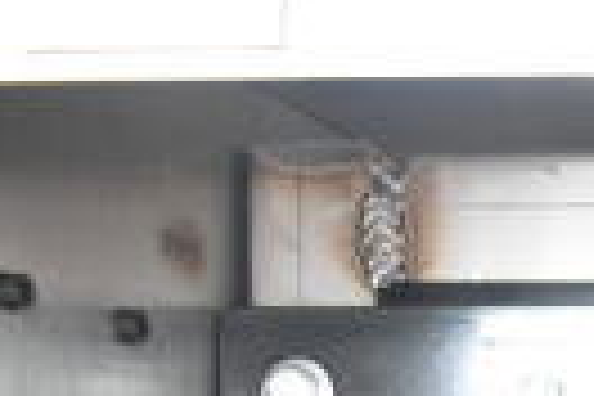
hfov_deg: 12.2
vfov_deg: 9.4
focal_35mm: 139
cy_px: 709
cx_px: 1364
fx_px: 2293
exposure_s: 1/40
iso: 1600
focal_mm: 20
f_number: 3.8
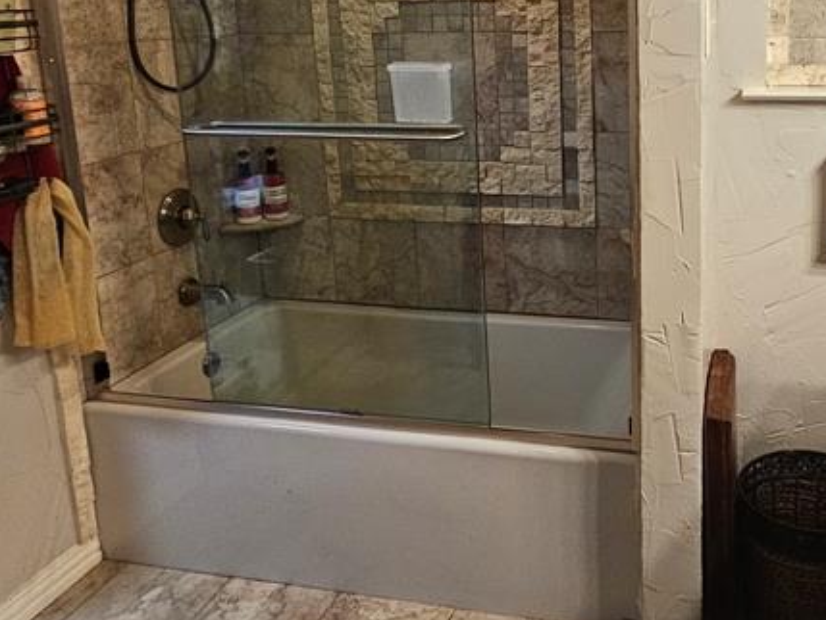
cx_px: 610
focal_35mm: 31
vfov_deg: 43.8
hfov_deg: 55.8
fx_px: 740
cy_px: 146
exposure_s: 1/60
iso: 400
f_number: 2.2
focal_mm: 2.2
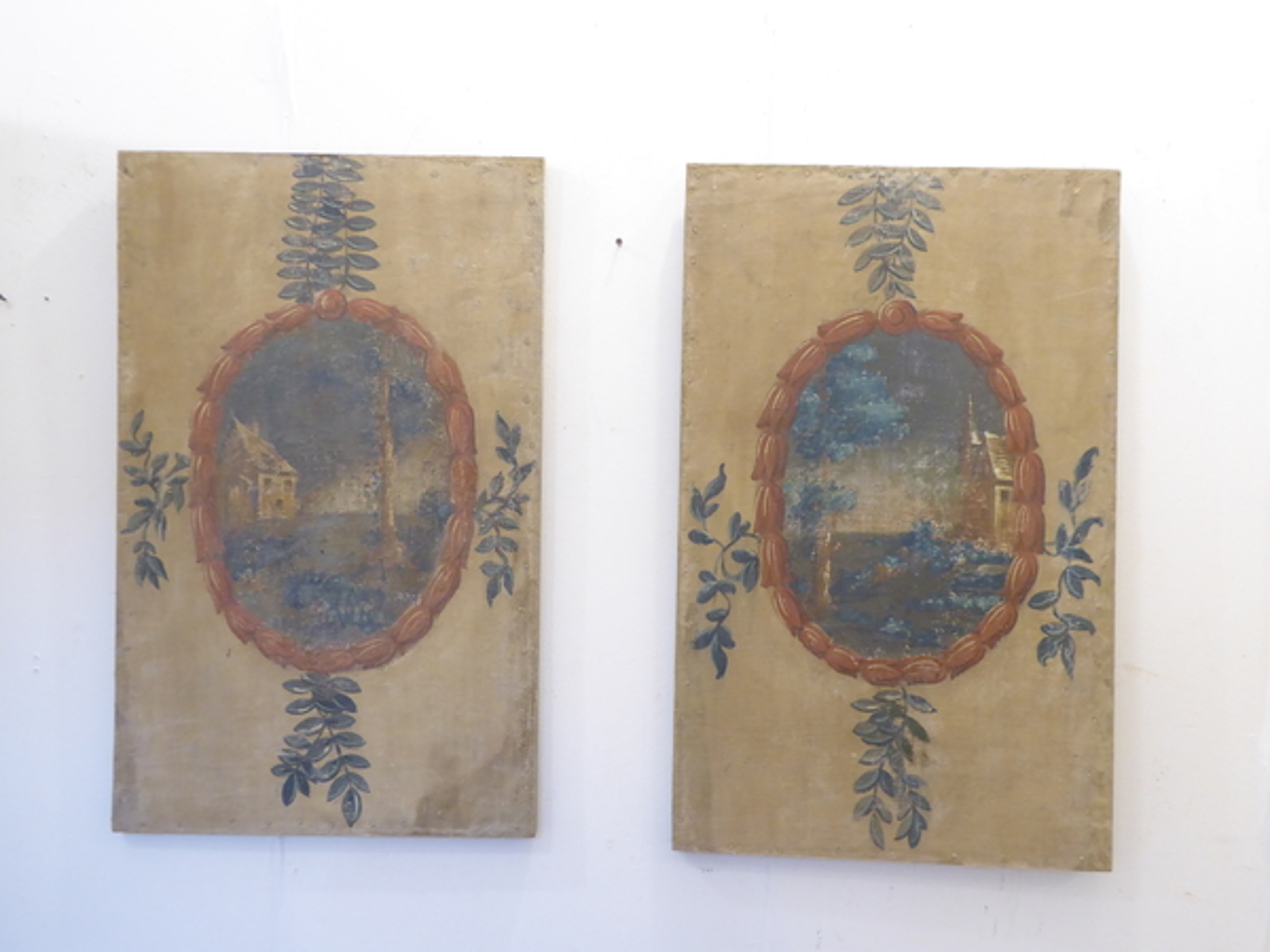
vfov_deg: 48.2
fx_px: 1064
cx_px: 635
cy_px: 476
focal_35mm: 29
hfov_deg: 61.7
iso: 400
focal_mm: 5
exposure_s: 1/8
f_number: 3.5
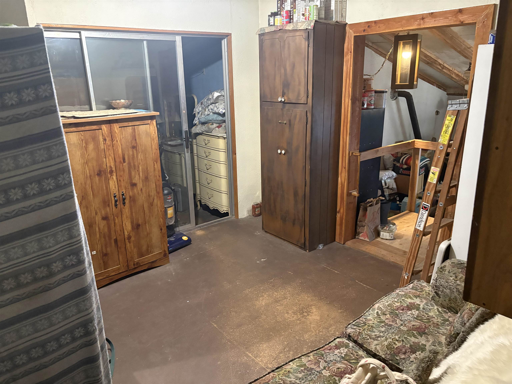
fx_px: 385
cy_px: 192
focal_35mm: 26
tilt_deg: -15.8
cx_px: 256
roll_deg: +2.2
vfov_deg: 53.1
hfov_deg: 67.3
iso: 640
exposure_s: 1/30
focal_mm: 5.96
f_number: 1.6
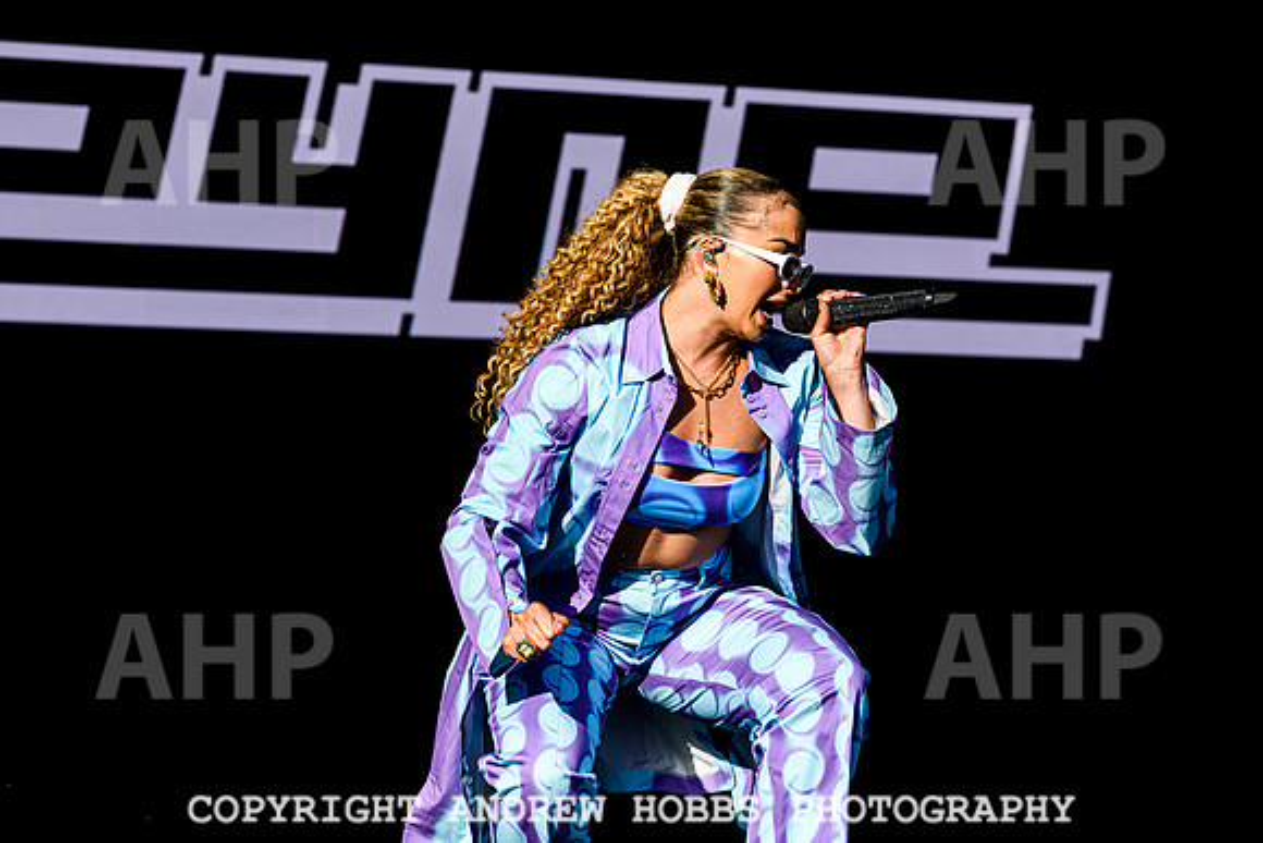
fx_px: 5030
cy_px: 378
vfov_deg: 9.6
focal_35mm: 143
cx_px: 696
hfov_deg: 14.3
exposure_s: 1/640
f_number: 7.1
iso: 250
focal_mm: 130
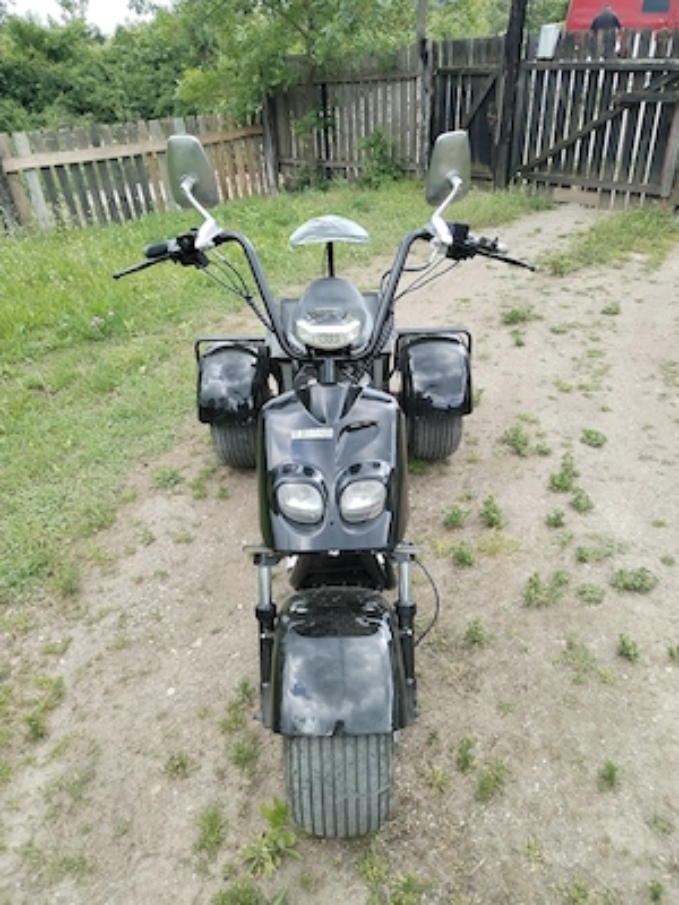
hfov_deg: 53.1
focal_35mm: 26
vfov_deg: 67.3
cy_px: 452
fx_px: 680
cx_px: 340
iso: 100
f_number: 1.8
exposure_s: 1/156
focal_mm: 4.75
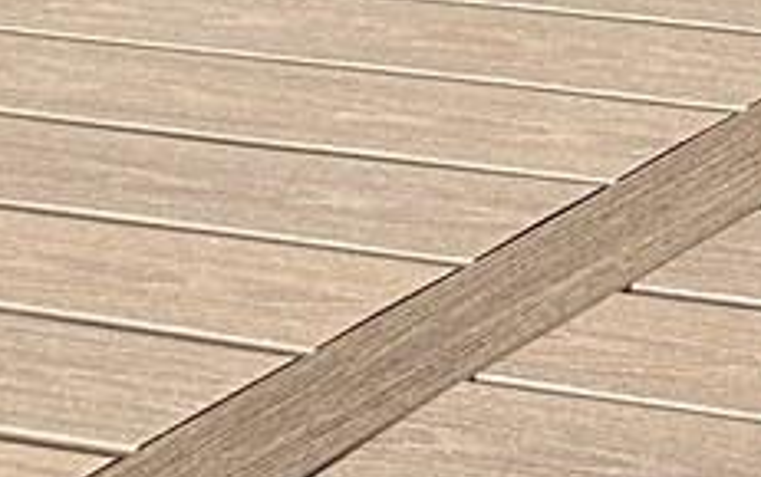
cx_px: 2336
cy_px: -1204
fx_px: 3655
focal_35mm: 176
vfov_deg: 6.5
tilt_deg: -2.8
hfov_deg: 9.3
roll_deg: +1.2
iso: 80
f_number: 1.78
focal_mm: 6.86
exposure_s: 1/2809
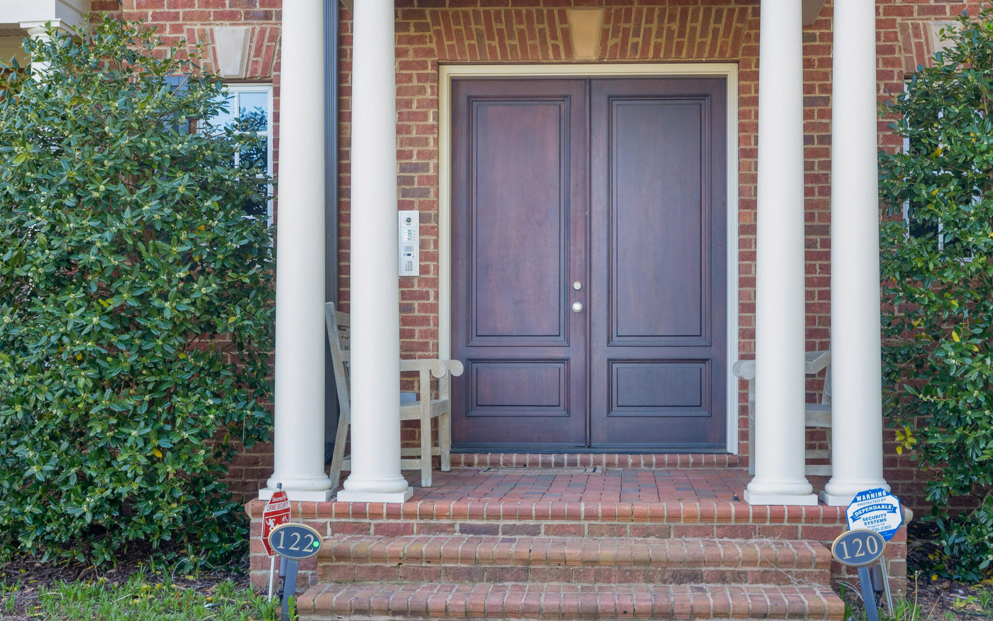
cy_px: 247
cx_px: 593
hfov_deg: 38.7
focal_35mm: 52
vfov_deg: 24.8
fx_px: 1407
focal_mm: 35
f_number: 7.1
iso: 320
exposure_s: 1/60
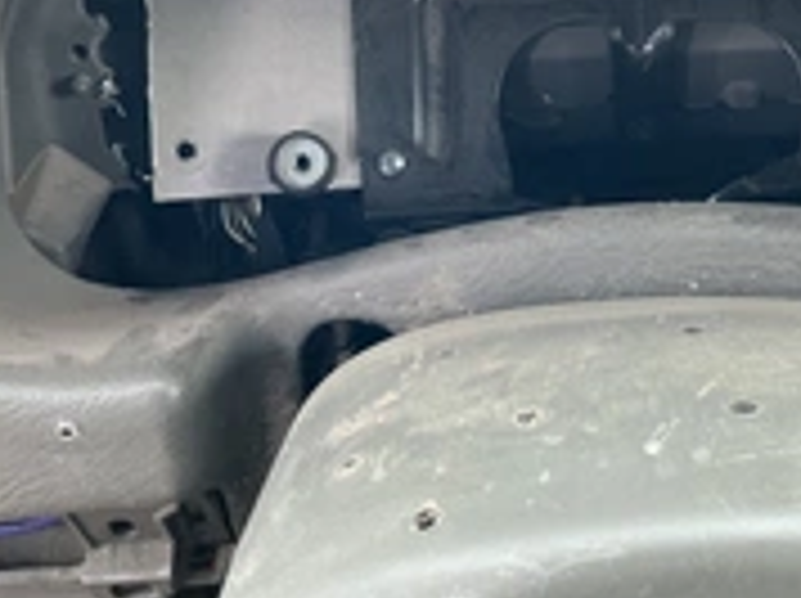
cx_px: 585
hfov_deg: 30.3
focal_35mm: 63
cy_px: 22
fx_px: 1456
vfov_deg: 22.5
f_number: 1.8
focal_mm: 3
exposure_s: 1/72
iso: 64
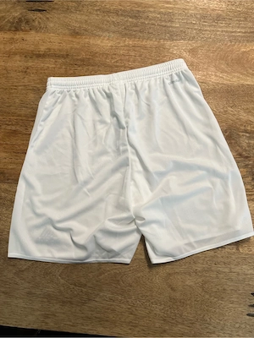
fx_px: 254
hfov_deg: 53.1
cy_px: 169
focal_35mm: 26
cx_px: 127
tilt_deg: -80.1
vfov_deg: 67.3
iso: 125
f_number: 1.5
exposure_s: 1/111
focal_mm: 5.7
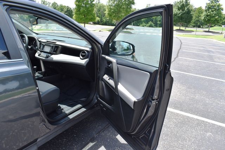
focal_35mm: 27
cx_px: 112
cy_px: 75
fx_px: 169
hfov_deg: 67.4
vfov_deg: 48.0
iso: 200
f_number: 8
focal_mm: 18
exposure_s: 1/250
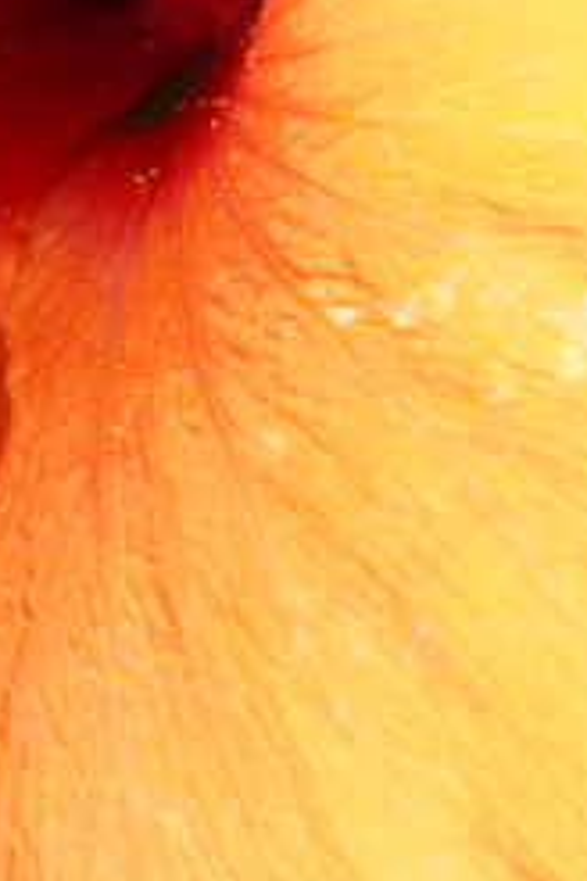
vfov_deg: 6.3
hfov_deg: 4.2
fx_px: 7924
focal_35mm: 324
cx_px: -150
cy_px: -111
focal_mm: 50
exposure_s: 1/250
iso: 100
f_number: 5
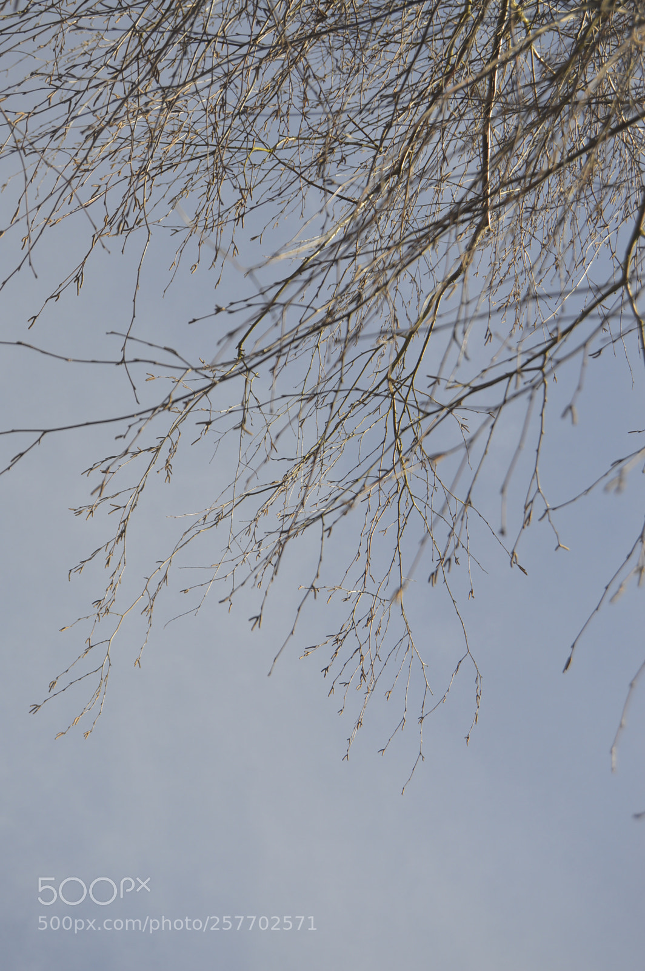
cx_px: 322
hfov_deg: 16.5
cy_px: 486
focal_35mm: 82
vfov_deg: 24.6
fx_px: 2221
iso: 100
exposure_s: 1/250
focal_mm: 55
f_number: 8
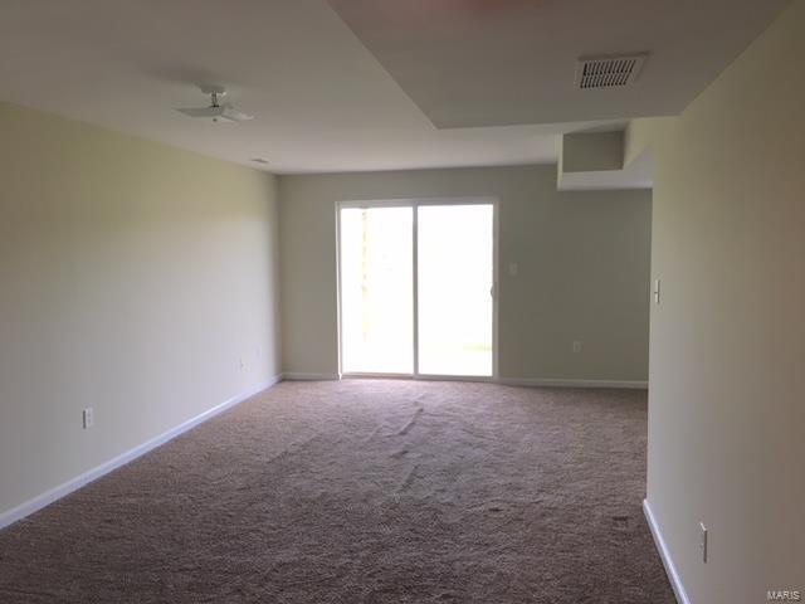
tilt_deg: -4.0
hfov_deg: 61.7
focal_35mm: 29
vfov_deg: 48.2
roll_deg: +1.6
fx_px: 674
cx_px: 402
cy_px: 302
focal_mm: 4.15
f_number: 2.2
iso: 25
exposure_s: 1/30
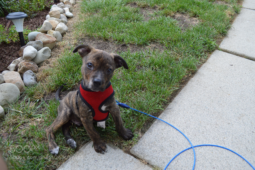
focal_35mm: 30
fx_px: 212
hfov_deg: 62.0
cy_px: 85
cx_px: 128
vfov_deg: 43.5
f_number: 5
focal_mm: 20
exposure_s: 1/320
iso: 400
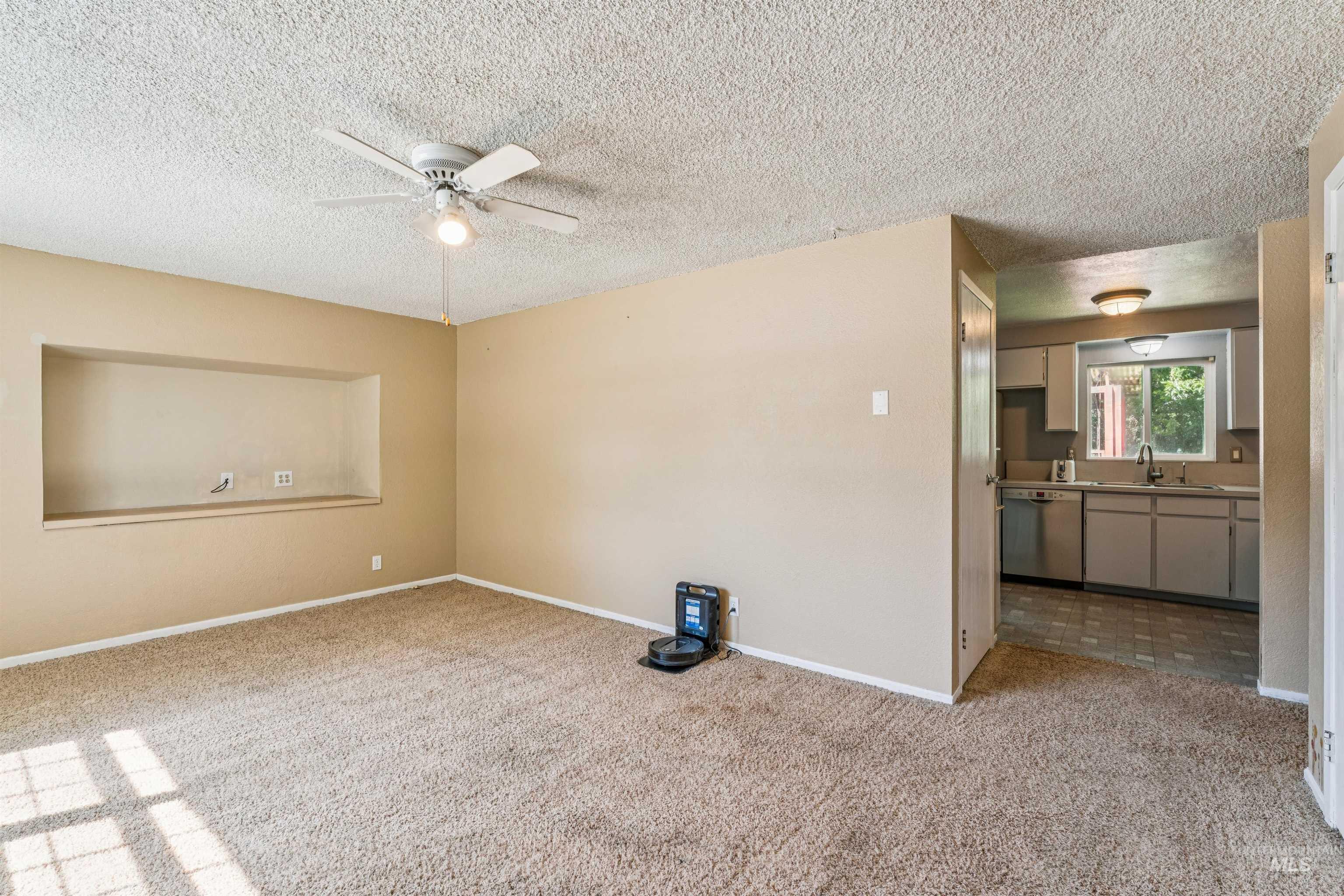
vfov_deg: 74.4
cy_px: 448
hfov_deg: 97.5
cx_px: 672
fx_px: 590
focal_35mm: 16
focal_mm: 15.8
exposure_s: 1/8
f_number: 13
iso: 400
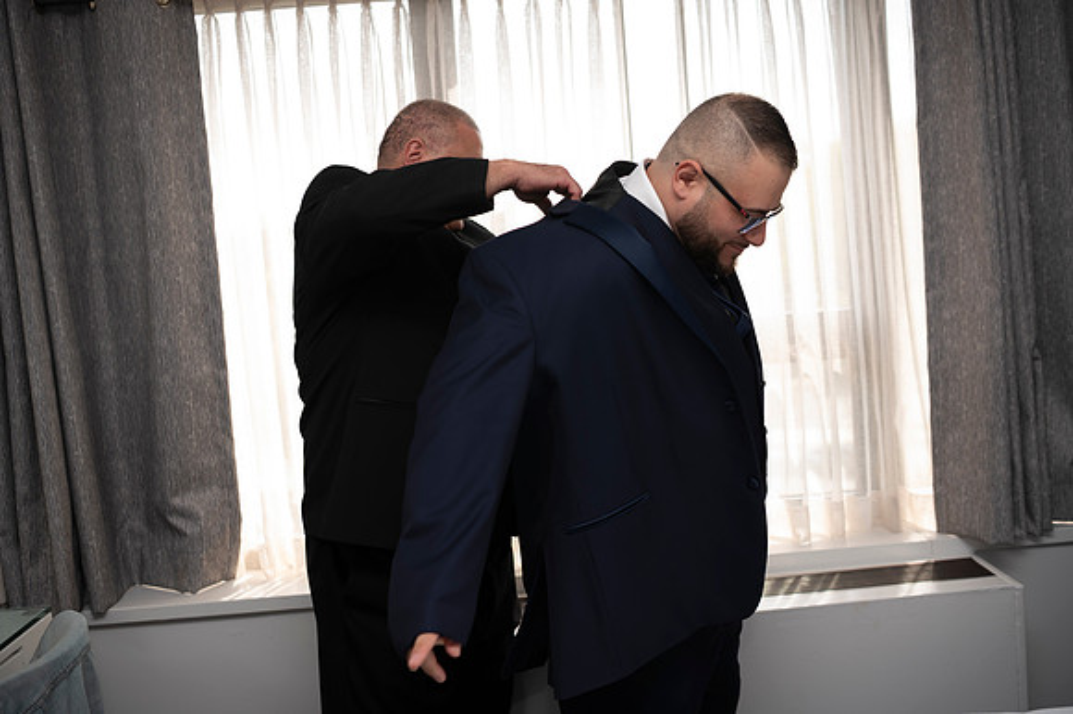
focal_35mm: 35
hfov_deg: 54.5
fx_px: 1043
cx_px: 536
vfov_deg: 37.8
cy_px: 357
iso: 50
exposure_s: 1/100
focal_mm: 35
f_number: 2.8
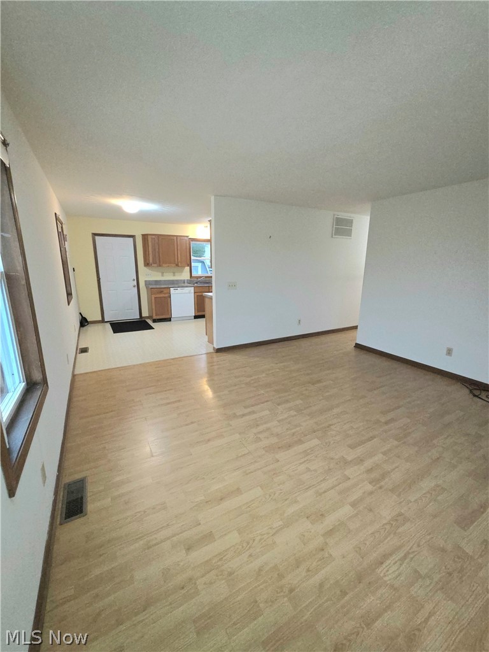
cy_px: 326
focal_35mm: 13
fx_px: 245
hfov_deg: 89.9
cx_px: 244
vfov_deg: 106.2
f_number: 2.2
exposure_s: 1/60.2
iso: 250
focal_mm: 2.2
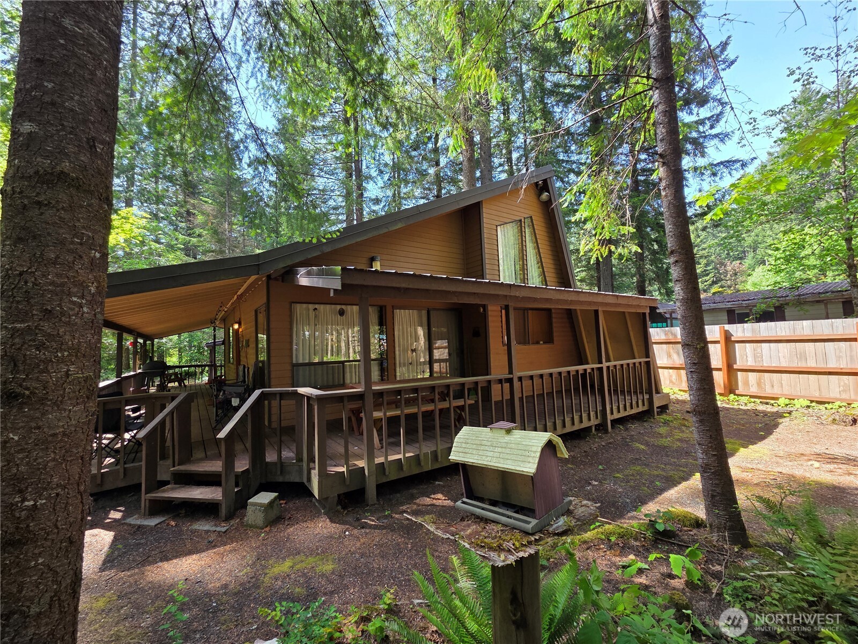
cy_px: 322
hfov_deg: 106.2
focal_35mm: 13
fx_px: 322
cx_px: 429
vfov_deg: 89.9
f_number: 2.2
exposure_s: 1/189
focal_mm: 2.2
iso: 50
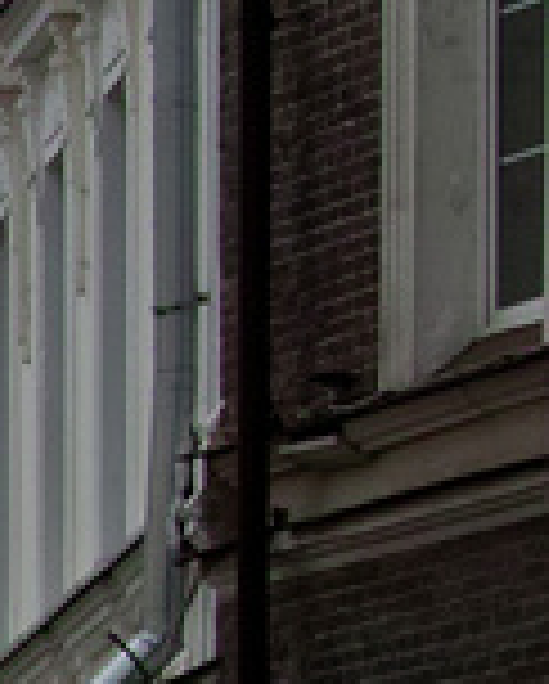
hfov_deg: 2.7
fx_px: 11270
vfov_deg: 3.4
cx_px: -2308
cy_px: 2002
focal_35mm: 556
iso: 100
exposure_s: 1/400
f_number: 8
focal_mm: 38
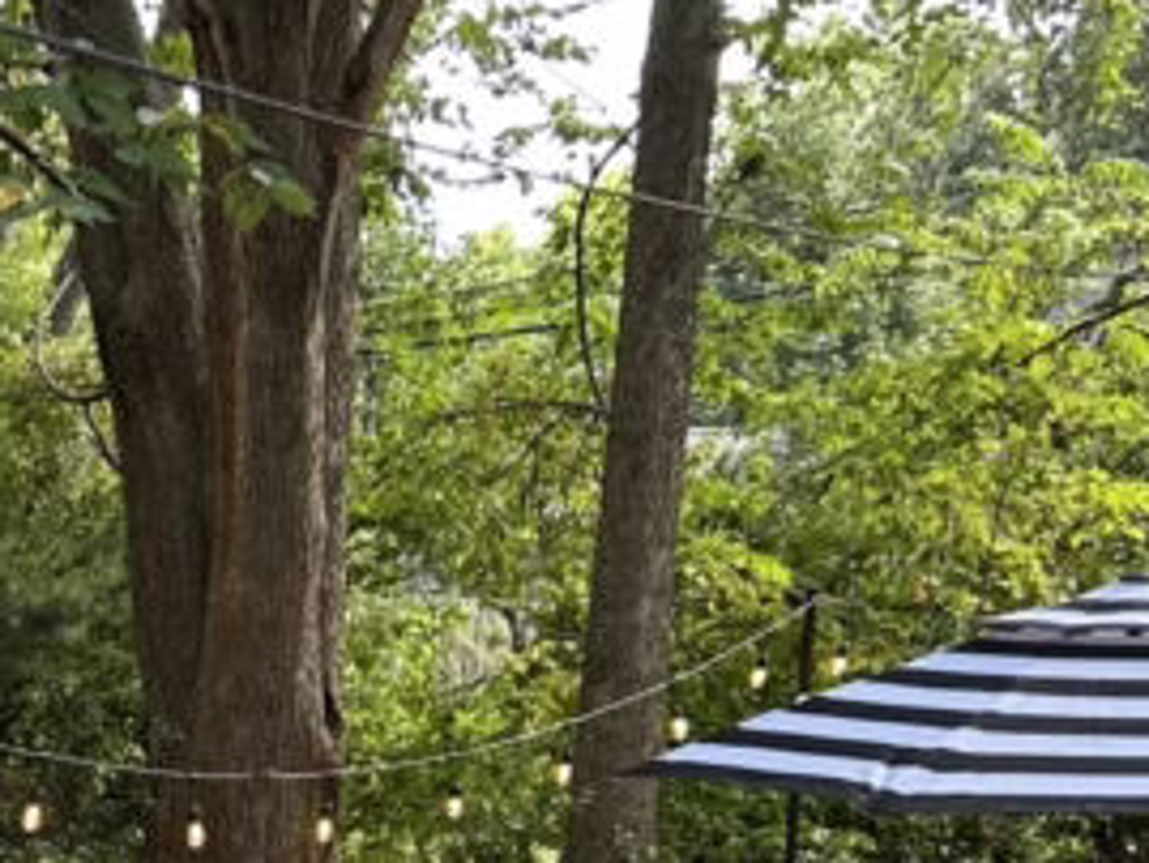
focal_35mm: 99
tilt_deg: -9.2
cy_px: 1051
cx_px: -77
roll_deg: -2.3
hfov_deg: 19.1
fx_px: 3288
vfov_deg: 14.5
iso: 32
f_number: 1.5
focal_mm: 5.7
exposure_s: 1/121
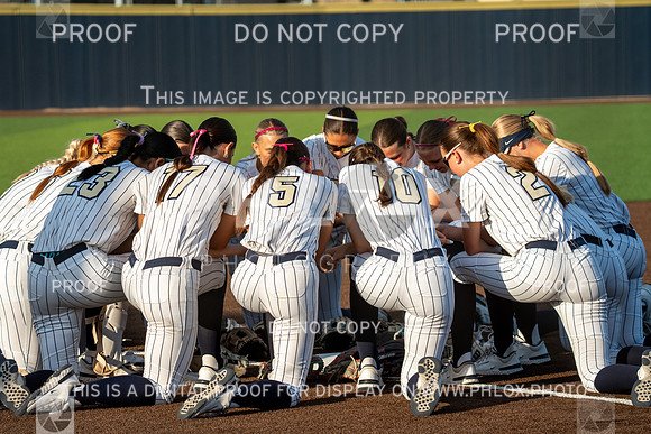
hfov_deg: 10.3
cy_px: 217
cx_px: 326
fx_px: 3617
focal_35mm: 200
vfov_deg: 6.9
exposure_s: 1/2000
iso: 400
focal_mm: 200
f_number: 5.6
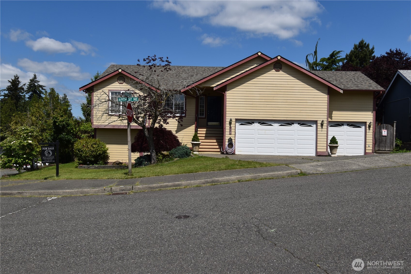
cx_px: 206
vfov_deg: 43.6
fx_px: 342
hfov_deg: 61.9
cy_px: 137
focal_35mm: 30
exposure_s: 1/200
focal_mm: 20
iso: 100
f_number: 13
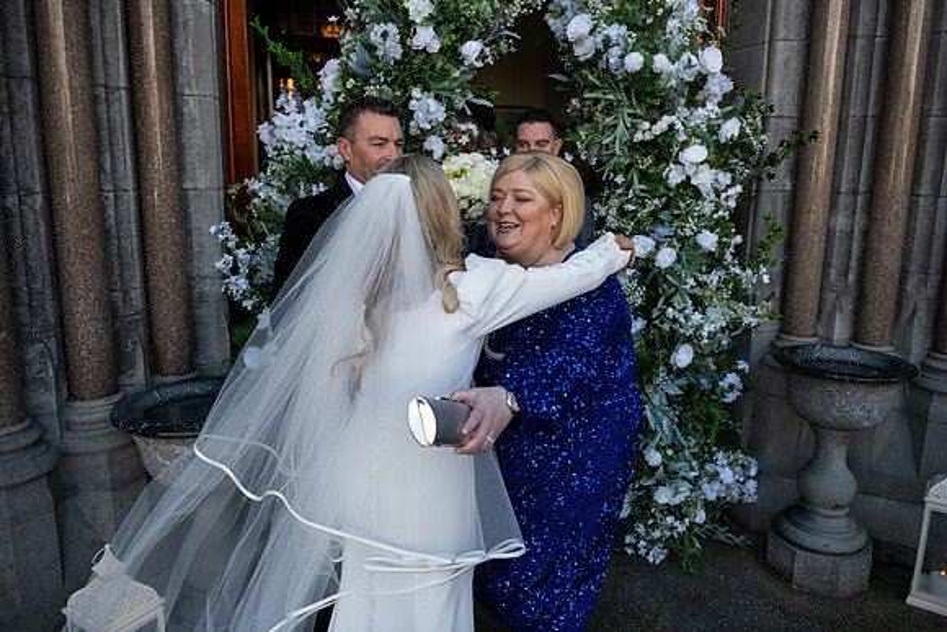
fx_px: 710
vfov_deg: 48.0
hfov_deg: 67.4
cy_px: 316
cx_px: 474
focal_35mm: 27
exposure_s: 1/2500
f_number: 3.5
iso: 500
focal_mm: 27
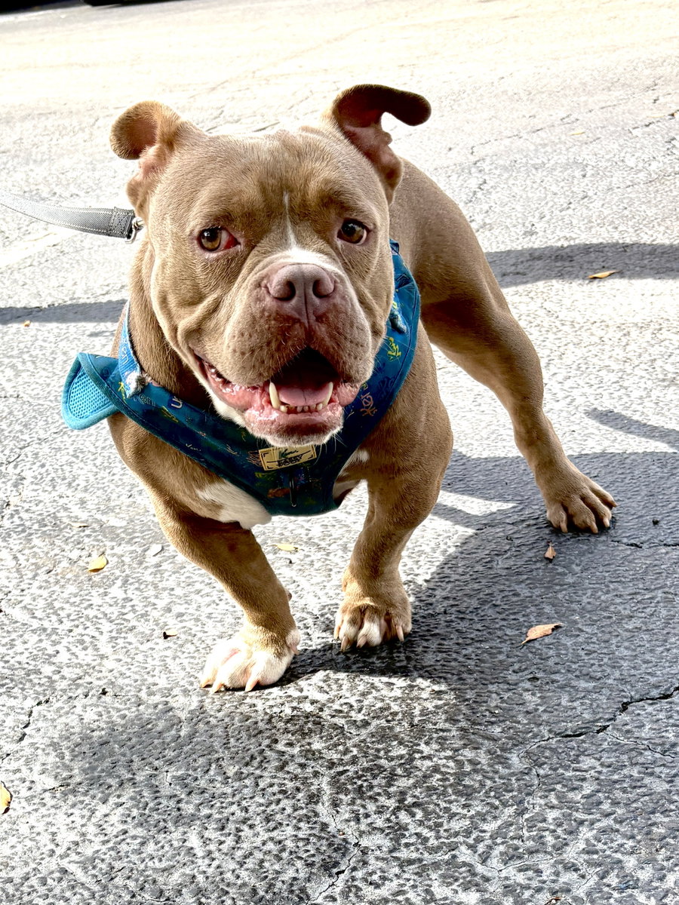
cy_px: 452
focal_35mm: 26
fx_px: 680
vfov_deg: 67.3
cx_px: 340
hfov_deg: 53.1
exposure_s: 1/1239
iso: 50
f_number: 1.6
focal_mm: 5.96
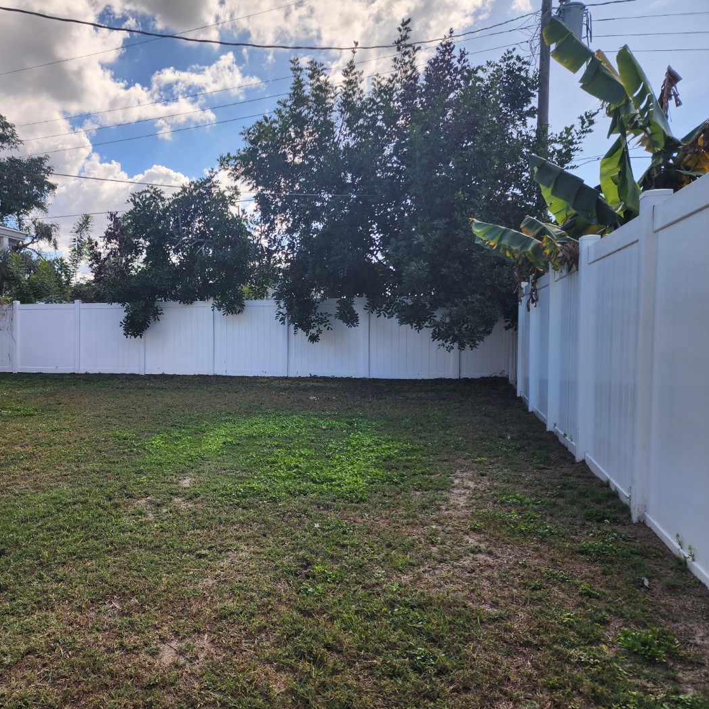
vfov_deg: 57.3
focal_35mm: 28
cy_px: 361
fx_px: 649
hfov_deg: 55.9
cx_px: 227
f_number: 1.8
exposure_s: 1/705
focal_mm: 6.4
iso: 12
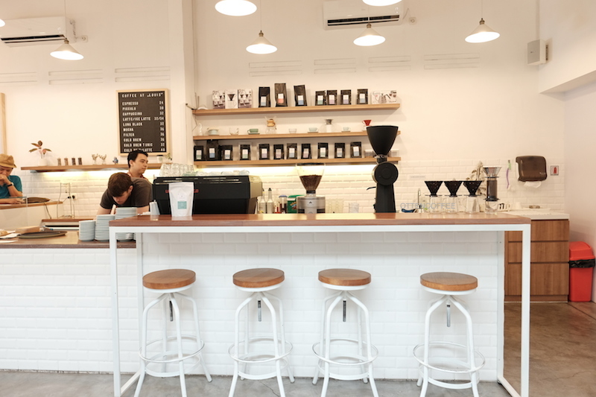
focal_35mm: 24
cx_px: 298
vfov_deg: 53.1
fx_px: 397
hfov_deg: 73.8
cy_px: 198
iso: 1000
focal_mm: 16
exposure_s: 1/125
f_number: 2.5
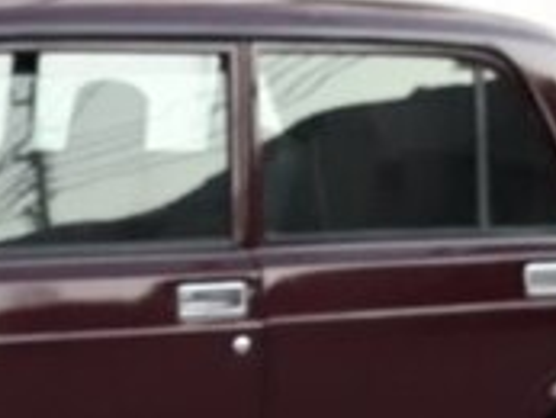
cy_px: 497
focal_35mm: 103
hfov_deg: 18.9
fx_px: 1656
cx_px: 116
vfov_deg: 14.0
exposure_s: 1/25
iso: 200
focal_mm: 3.71
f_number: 1.7
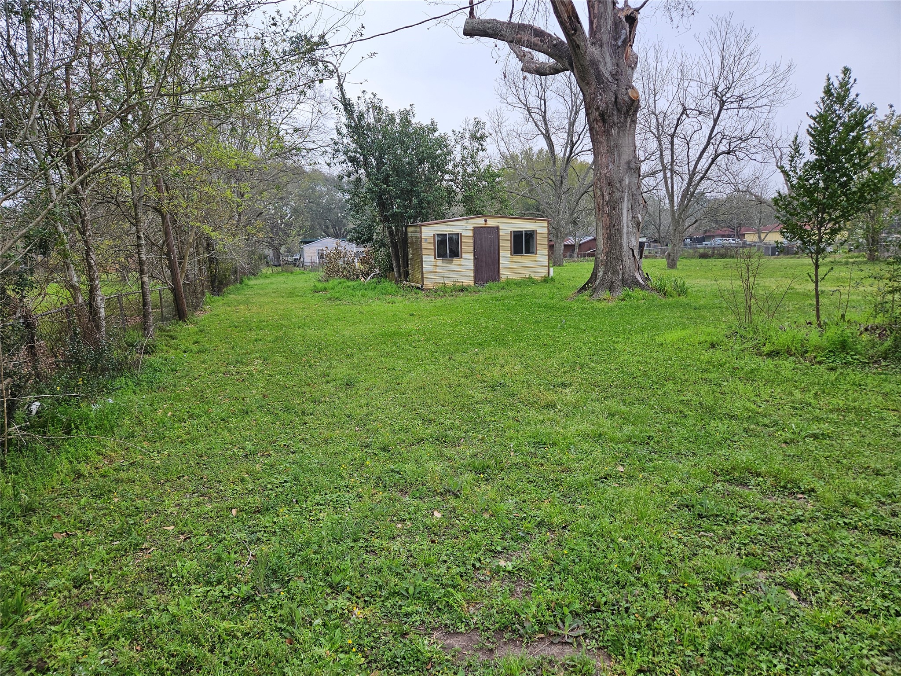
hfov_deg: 73.9
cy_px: 338
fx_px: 599
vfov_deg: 58.9
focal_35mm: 23
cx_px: 450
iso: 40
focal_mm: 5.4
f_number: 1.8
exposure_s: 1/465
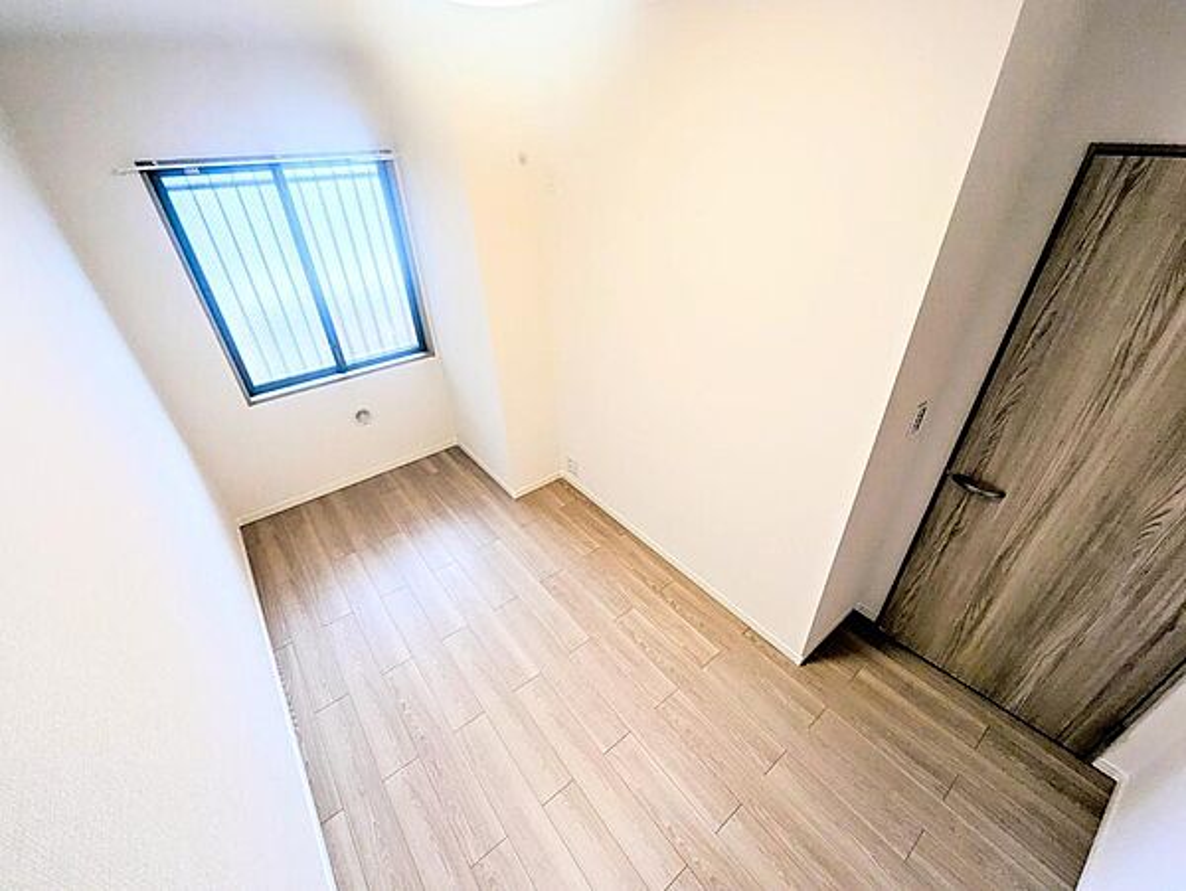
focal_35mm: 13
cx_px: 593
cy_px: 446
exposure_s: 1/176
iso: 45
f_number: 2.2
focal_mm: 1.95
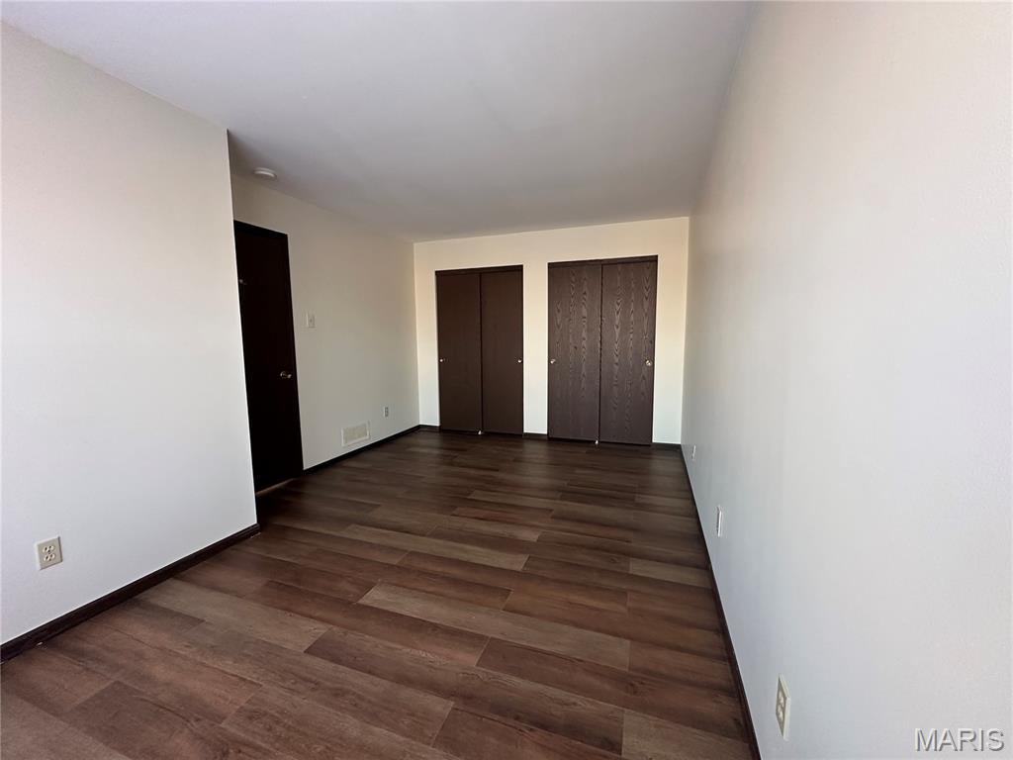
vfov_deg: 85.7
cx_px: 506
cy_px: 380
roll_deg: +0.4
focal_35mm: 14
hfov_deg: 102.1
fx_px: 410
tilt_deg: -6.0
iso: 320
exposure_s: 1/62
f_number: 2.2
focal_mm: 2.22
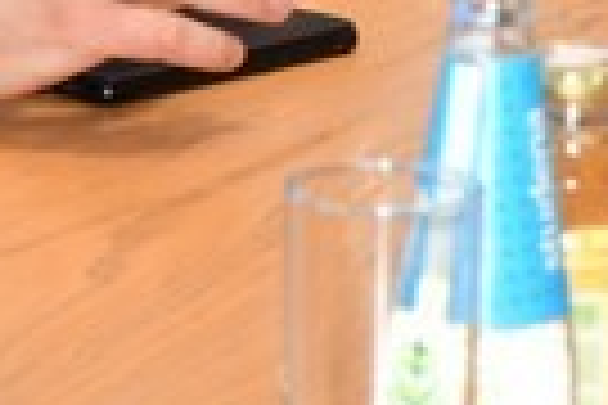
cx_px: 572
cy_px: -659
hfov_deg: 4.5
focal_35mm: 454
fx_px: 7667
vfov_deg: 3.0
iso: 400
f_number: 4.5
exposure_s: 1/100
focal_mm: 40
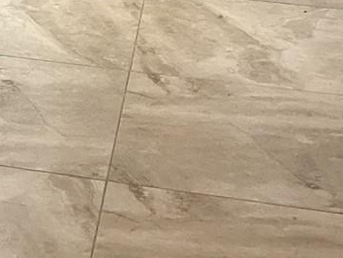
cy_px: -316
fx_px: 1388
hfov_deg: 13.0
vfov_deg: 9.6
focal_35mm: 140
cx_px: -243
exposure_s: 1/50
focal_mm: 3.3
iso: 200
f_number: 2.4
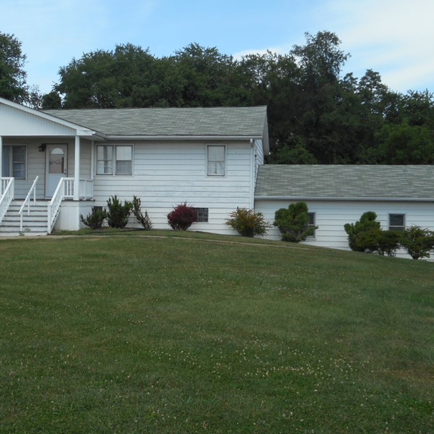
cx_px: 149
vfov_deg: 28.6
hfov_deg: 28.4
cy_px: 191
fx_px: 851
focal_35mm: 60
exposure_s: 1/320
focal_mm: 7.9
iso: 80
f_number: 4.7
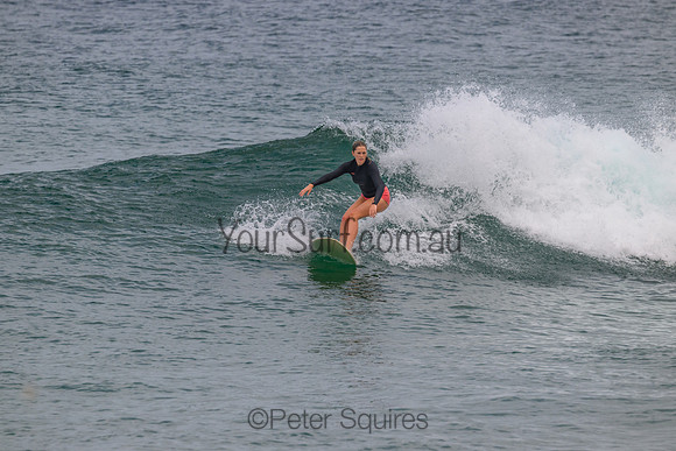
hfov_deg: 3.7
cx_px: 338
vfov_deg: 2.5
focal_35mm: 560
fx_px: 10518
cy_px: 226
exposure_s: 1/2000
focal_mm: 560
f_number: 11
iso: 1000
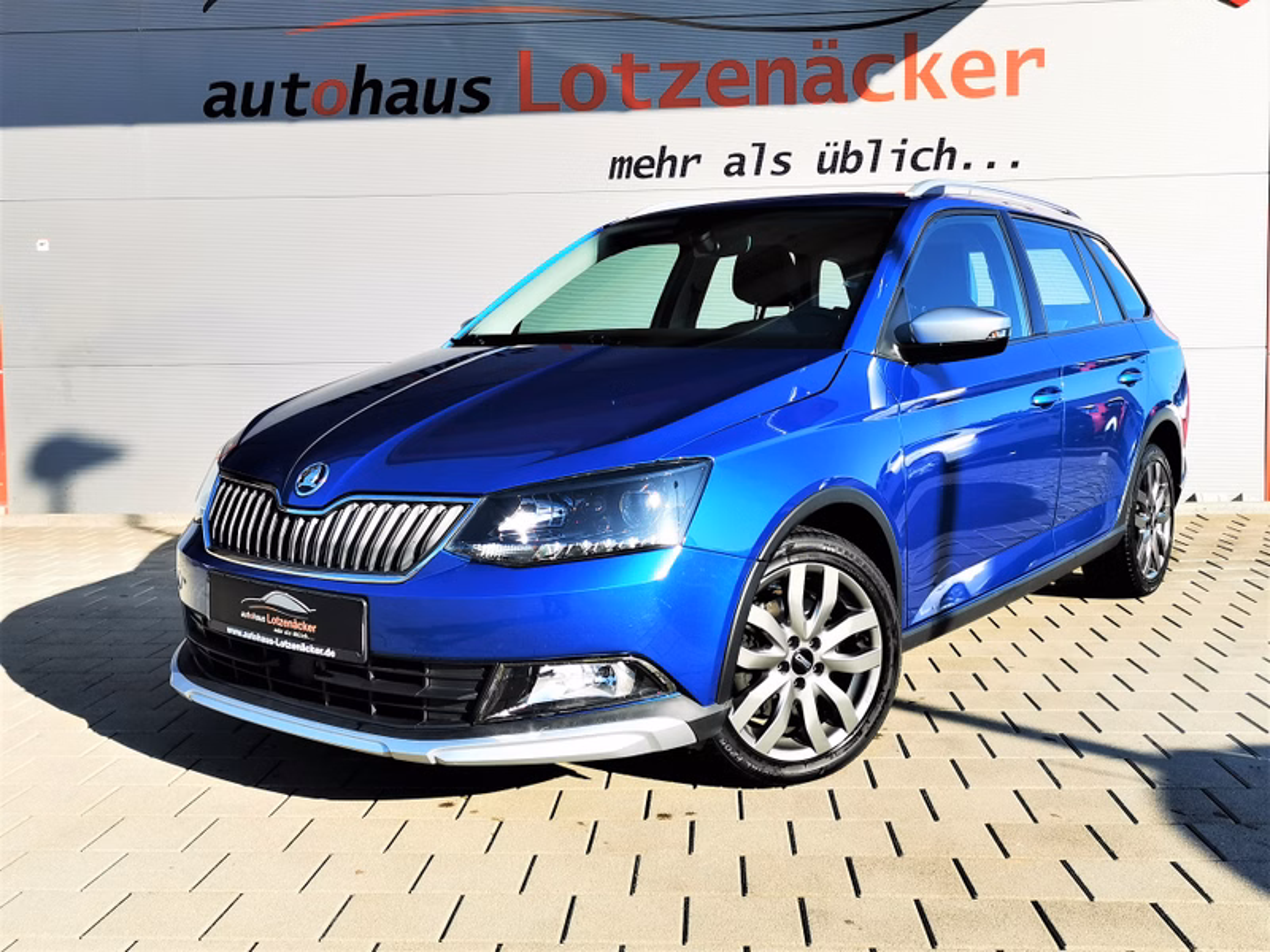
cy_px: 476
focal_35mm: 35
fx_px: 1284
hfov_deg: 52.6
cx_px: 635
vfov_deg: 40.7
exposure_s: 1/2088
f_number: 1.8
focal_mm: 5.58
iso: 50
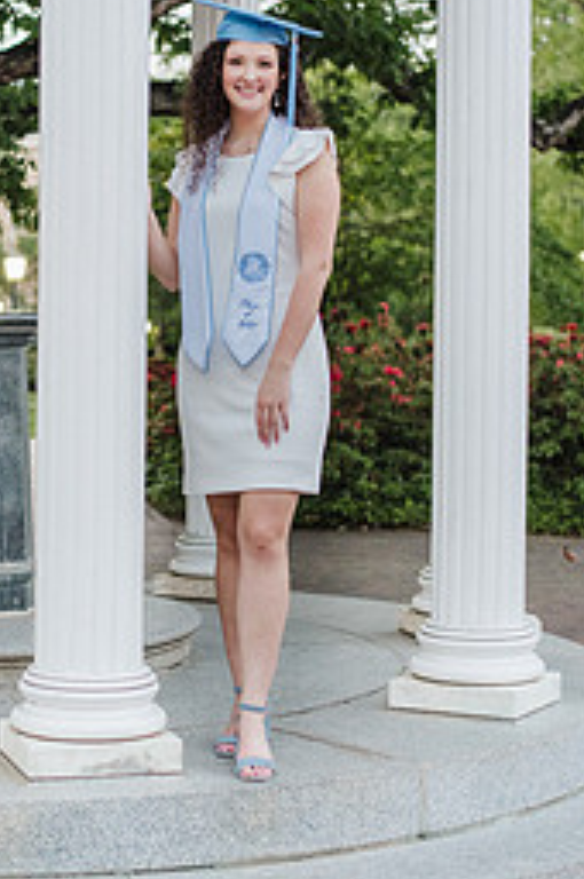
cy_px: 361
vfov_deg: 23.1
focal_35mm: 88
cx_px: 196
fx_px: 2147
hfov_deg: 15.5
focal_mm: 50
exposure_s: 1/400
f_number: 2.5
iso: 1600
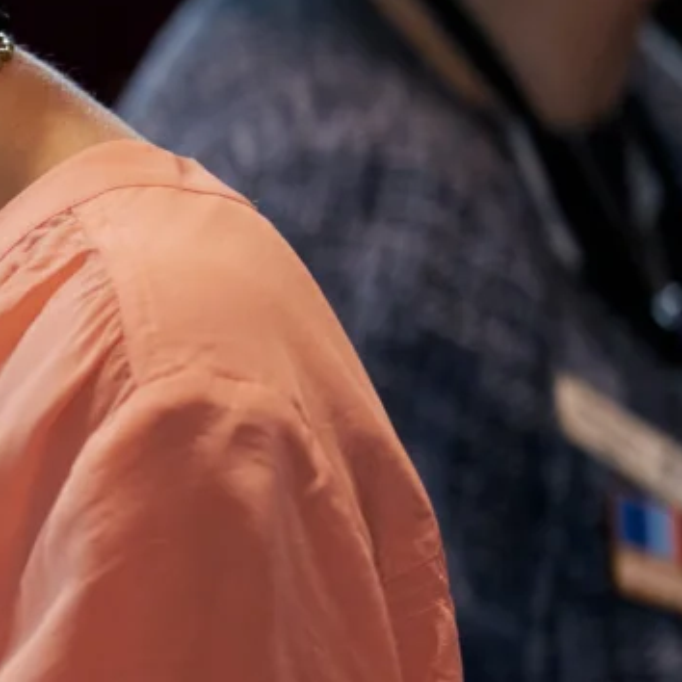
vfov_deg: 2.1
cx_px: -1322
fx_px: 18479
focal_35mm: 829
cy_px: 571
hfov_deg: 2.1
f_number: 2
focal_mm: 135
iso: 1250
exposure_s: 1/250
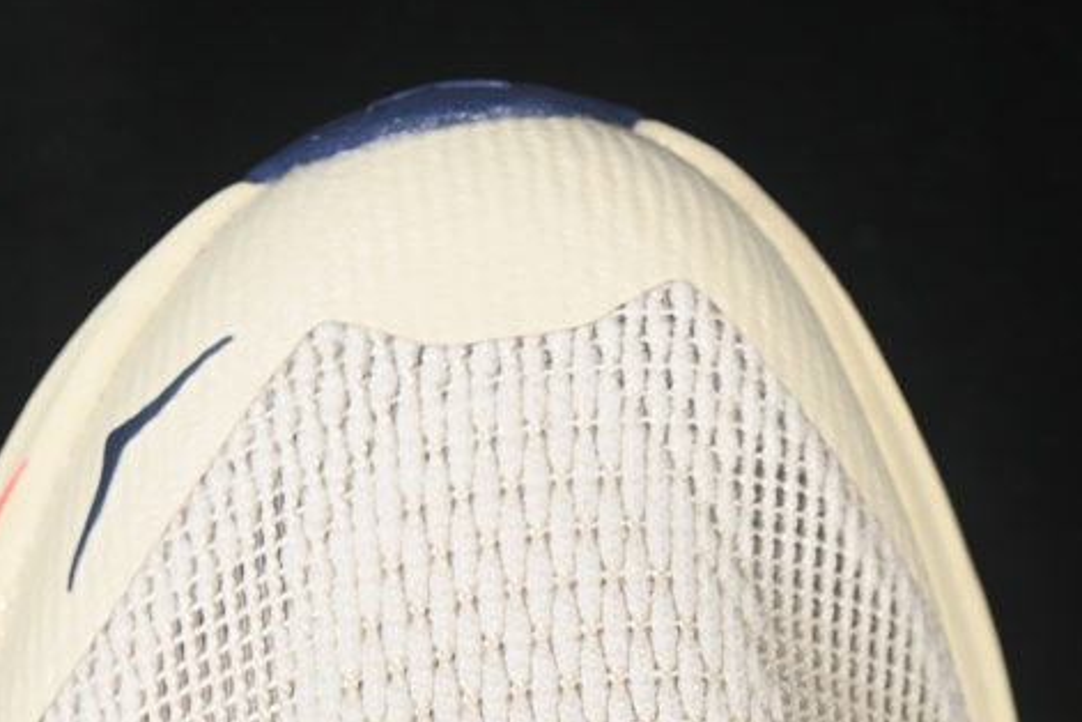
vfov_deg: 7.9
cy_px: 816
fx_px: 5169
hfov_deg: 11.9
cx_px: 499
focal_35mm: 172
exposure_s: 1/80
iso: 160
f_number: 7.1
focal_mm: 50
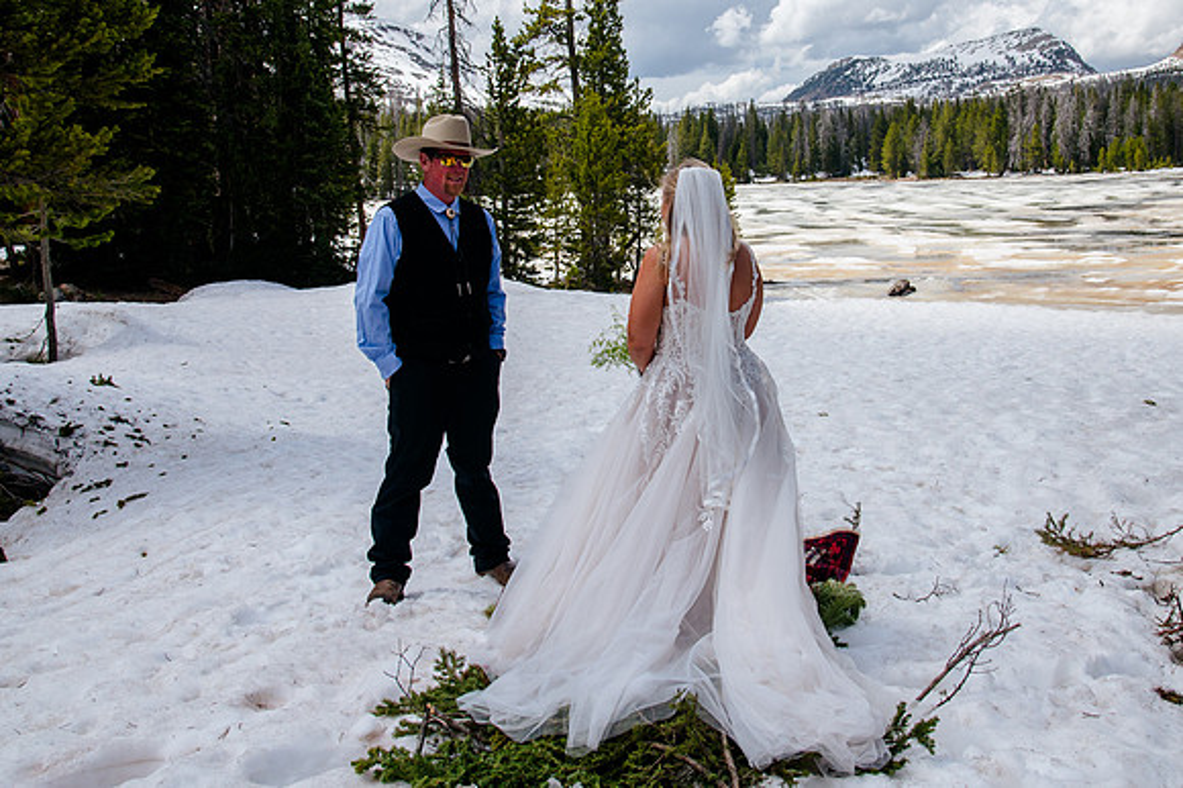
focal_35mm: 41
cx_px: 656
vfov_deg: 32.1
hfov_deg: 47.1
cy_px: 251
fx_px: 1356
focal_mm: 30
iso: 200
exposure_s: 1/640
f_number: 8
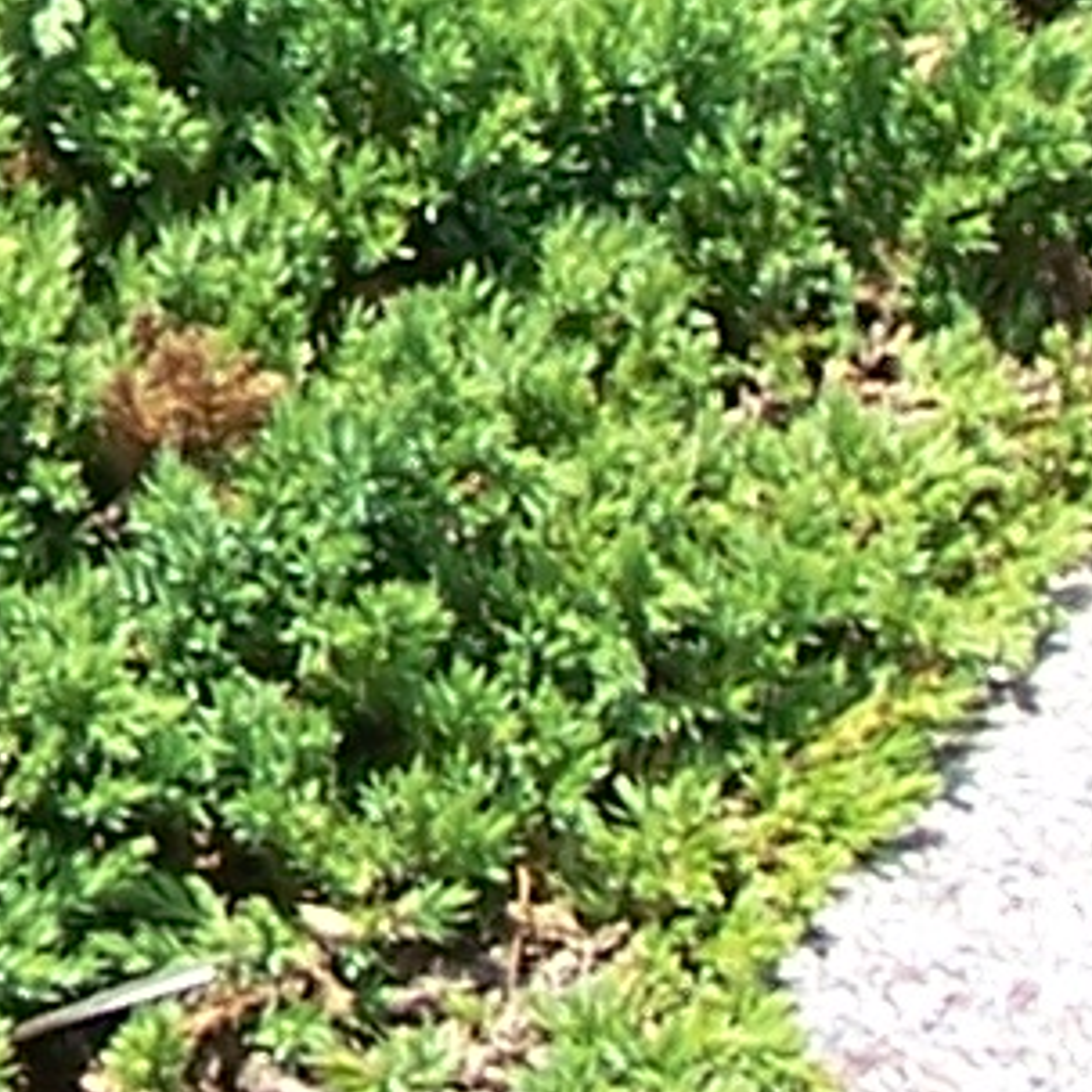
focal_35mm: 383
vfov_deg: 4.5
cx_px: -678
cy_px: -530
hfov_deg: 4.5
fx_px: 13669
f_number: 3
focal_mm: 8.5
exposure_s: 1/750
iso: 80
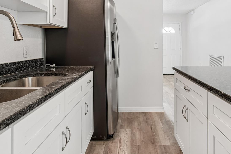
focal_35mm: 22
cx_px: 132
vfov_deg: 55.4
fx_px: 141
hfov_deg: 78.1
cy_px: 45
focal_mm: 10
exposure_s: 1/3.33
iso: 100
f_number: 5.6
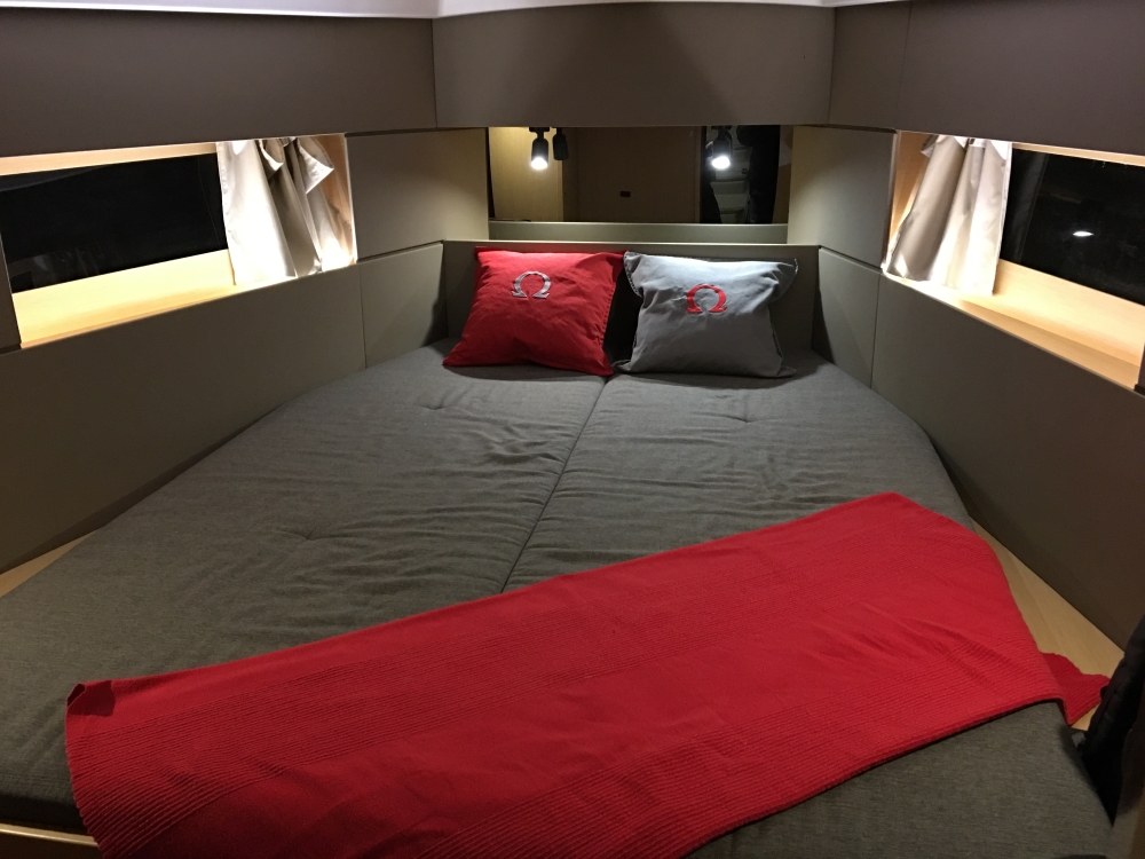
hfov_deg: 61.7
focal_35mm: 29
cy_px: 430
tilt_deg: -18.6
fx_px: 959
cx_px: 572
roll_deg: +1.4
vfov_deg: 48.2
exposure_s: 1/8
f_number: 2.2
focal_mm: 4.15
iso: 160
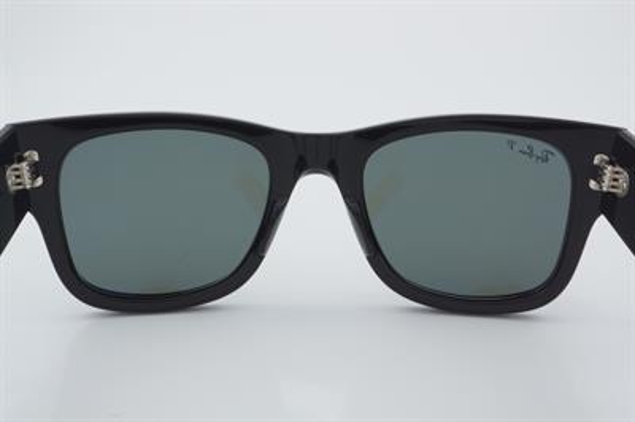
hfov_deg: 37.9
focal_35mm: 52
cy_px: 211
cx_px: 318
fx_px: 925
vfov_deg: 25.7
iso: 100
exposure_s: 1/4
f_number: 32
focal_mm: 35
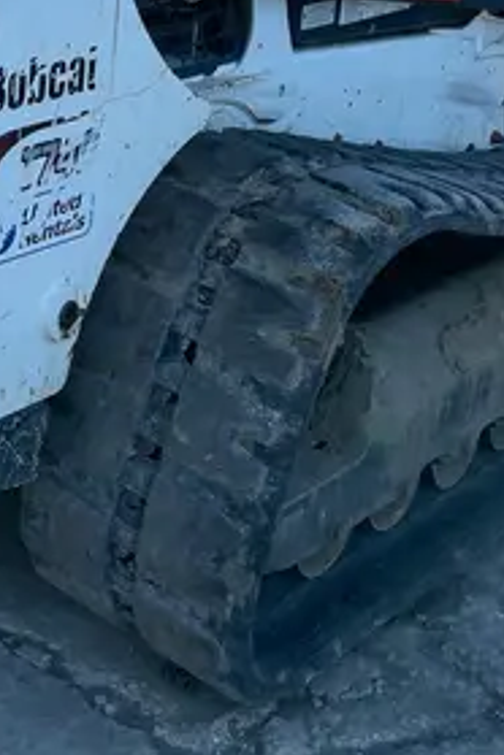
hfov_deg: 18.3
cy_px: -72
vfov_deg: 26.3
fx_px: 1491
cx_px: -92
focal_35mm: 71
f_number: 1.6
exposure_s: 1/963
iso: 32
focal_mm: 4.2
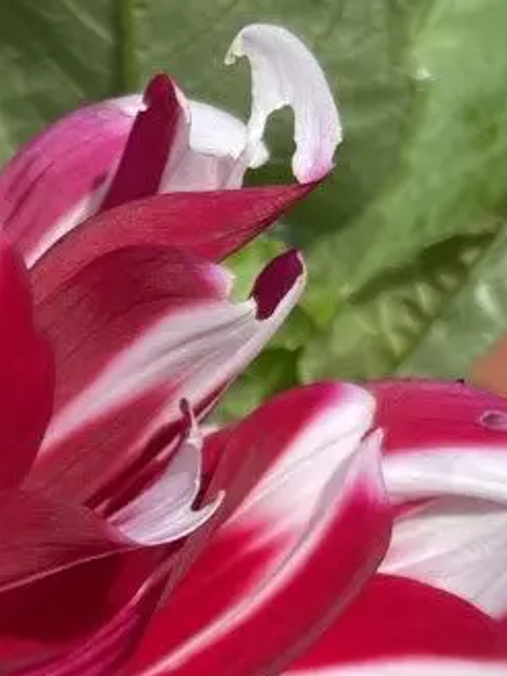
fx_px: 2226
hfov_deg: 12.1
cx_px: -375
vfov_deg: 16.5
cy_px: 818
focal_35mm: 114
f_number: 1.6
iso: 32
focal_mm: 4.2
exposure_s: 1/1114
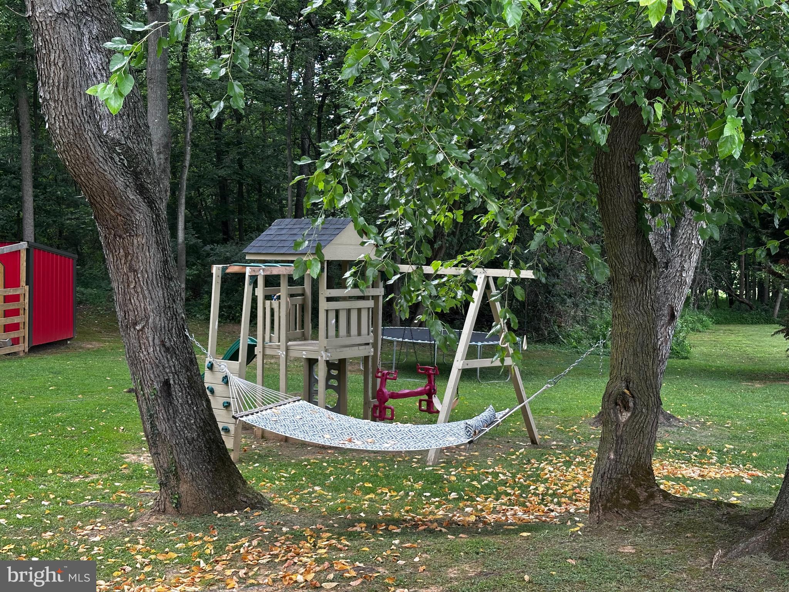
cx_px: 394
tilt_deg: -2.9
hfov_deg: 39.7
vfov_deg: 30.3
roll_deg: -2.5
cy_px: 296
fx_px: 1094
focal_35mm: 48
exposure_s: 1/293
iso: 64
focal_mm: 6.86
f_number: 1.78
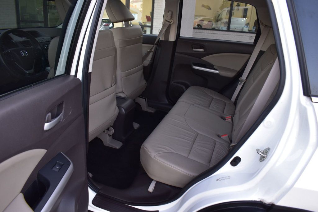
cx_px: 159
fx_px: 238
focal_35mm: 27
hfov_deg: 67.4
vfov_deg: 47.9
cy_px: 106
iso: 400
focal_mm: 18
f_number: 7.1
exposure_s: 1/30
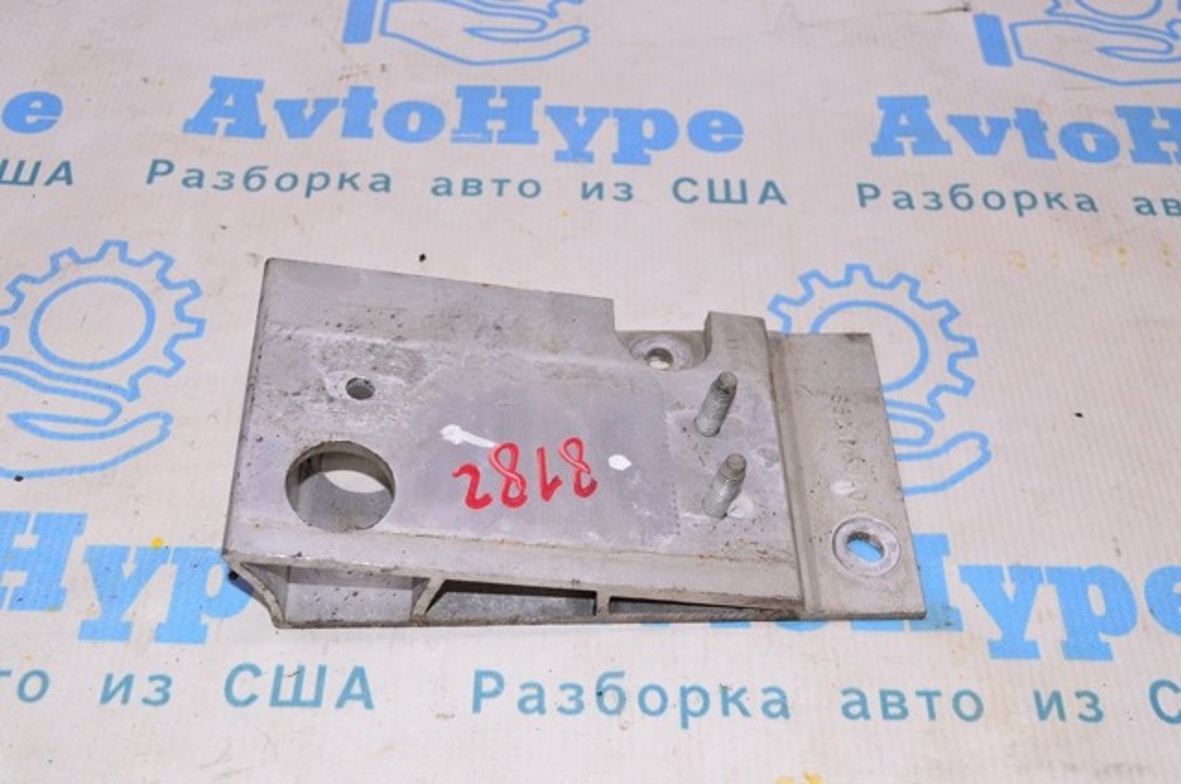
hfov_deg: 45.0
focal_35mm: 44
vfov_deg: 30.8
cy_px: 392
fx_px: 1425
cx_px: 590
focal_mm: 29
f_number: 8
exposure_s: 1/200
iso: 1600
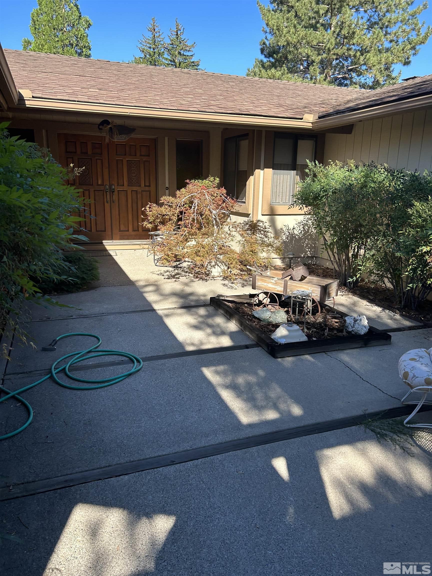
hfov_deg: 53.1
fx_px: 433
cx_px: 216
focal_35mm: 26
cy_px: 288
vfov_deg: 67.3
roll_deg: +0.1
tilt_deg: -14.4
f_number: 1.5
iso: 50
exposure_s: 1/1124
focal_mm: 5.7
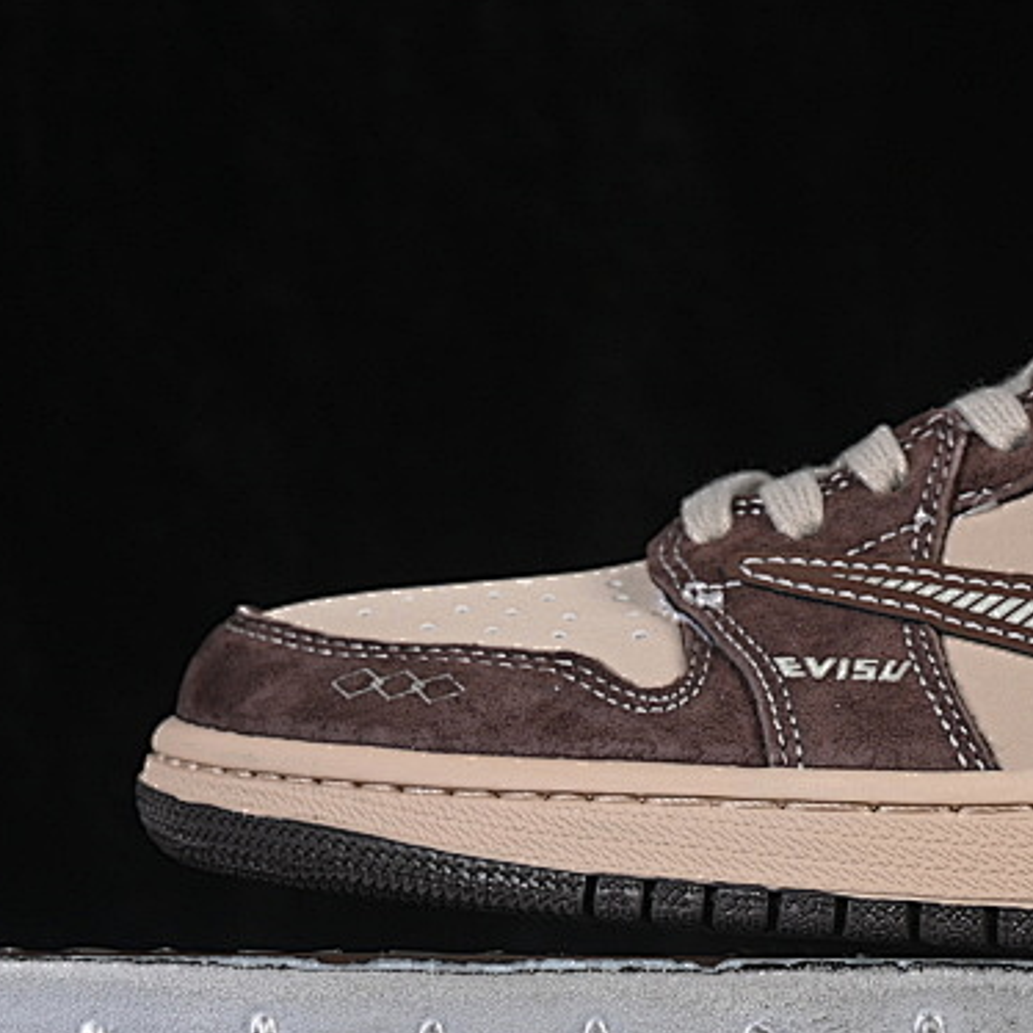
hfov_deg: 9.4
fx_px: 6212
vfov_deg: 9.5
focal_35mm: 184
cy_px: 337
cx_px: 1141
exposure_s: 1/80
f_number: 8
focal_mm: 50
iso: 160
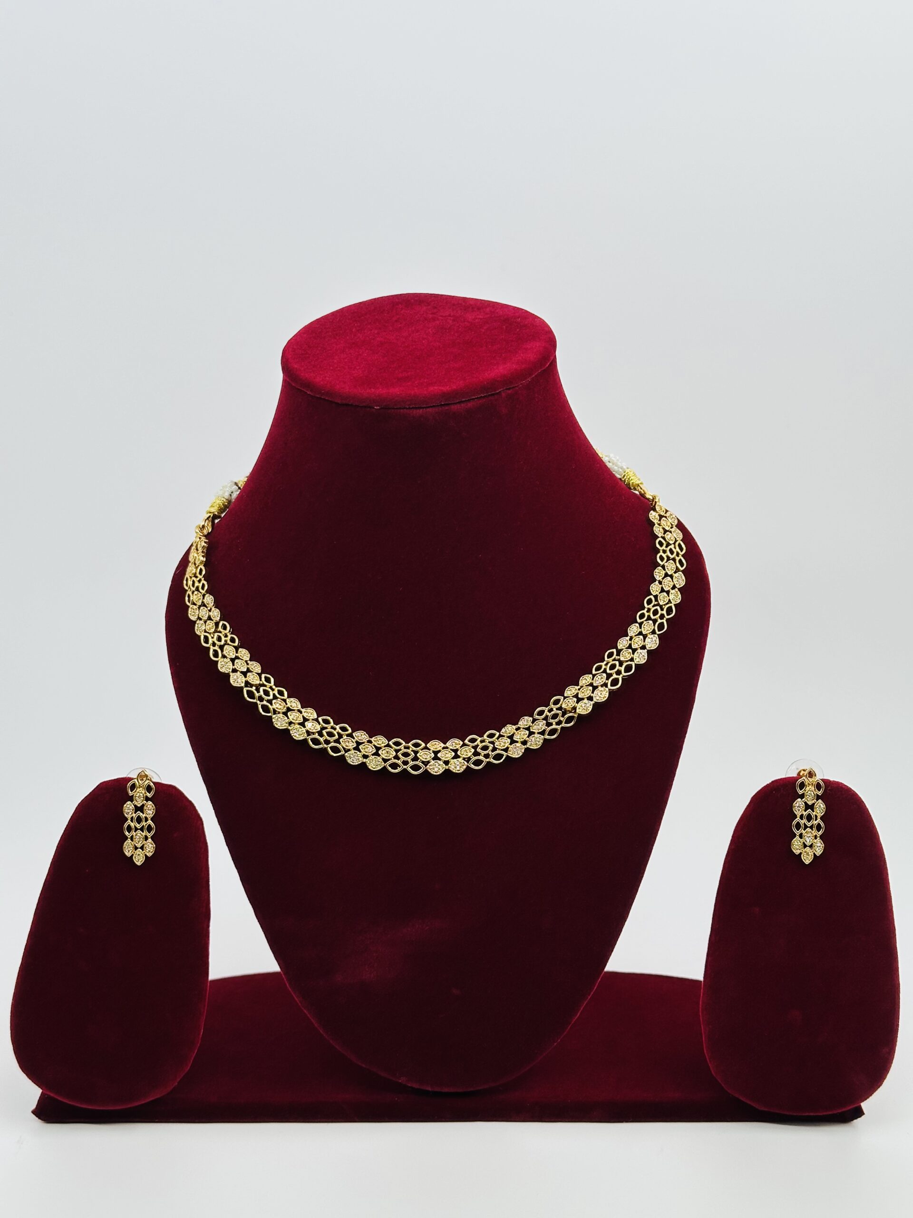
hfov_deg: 30.3
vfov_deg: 39.7
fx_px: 1688
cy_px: 609
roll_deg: -0.9
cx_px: 456
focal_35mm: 48
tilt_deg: -12.1
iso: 64
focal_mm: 6.86
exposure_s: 1/719
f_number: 1.78
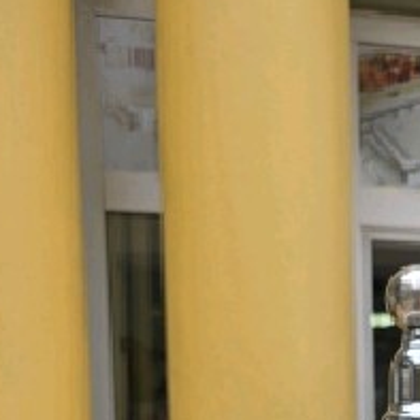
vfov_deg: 23.3
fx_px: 851
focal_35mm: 62
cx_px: 379
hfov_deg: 26.8
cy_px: 595
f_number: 1.7
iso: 12
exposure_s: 1/455
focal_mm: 6.3
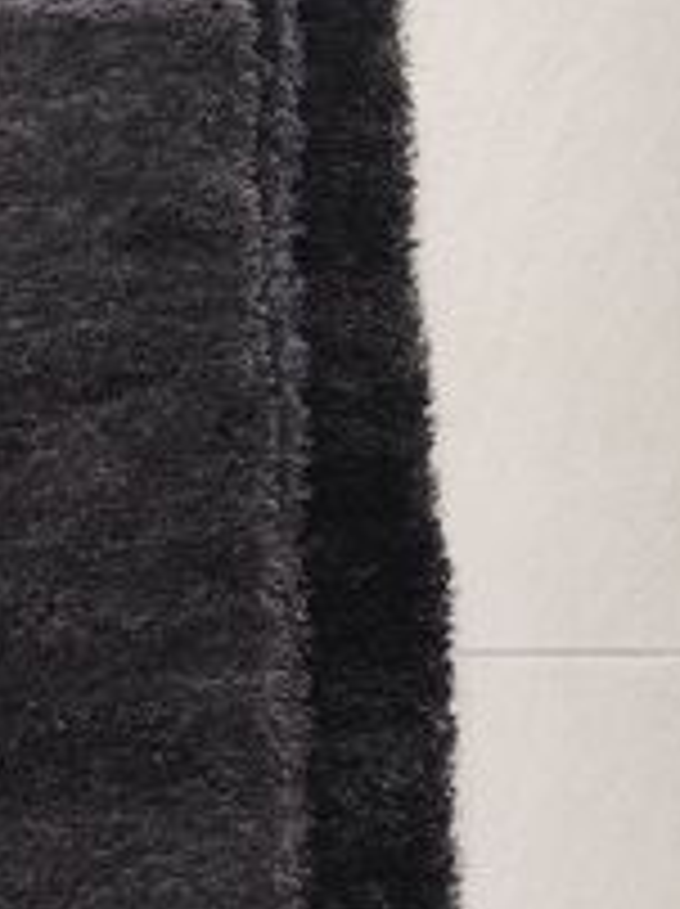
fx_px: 1916
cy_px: 882
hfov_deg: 18.4
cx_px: -266
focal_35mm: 73
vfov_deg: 25.5
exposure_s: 1/50
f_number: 1.65
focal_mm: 6.14
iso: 320
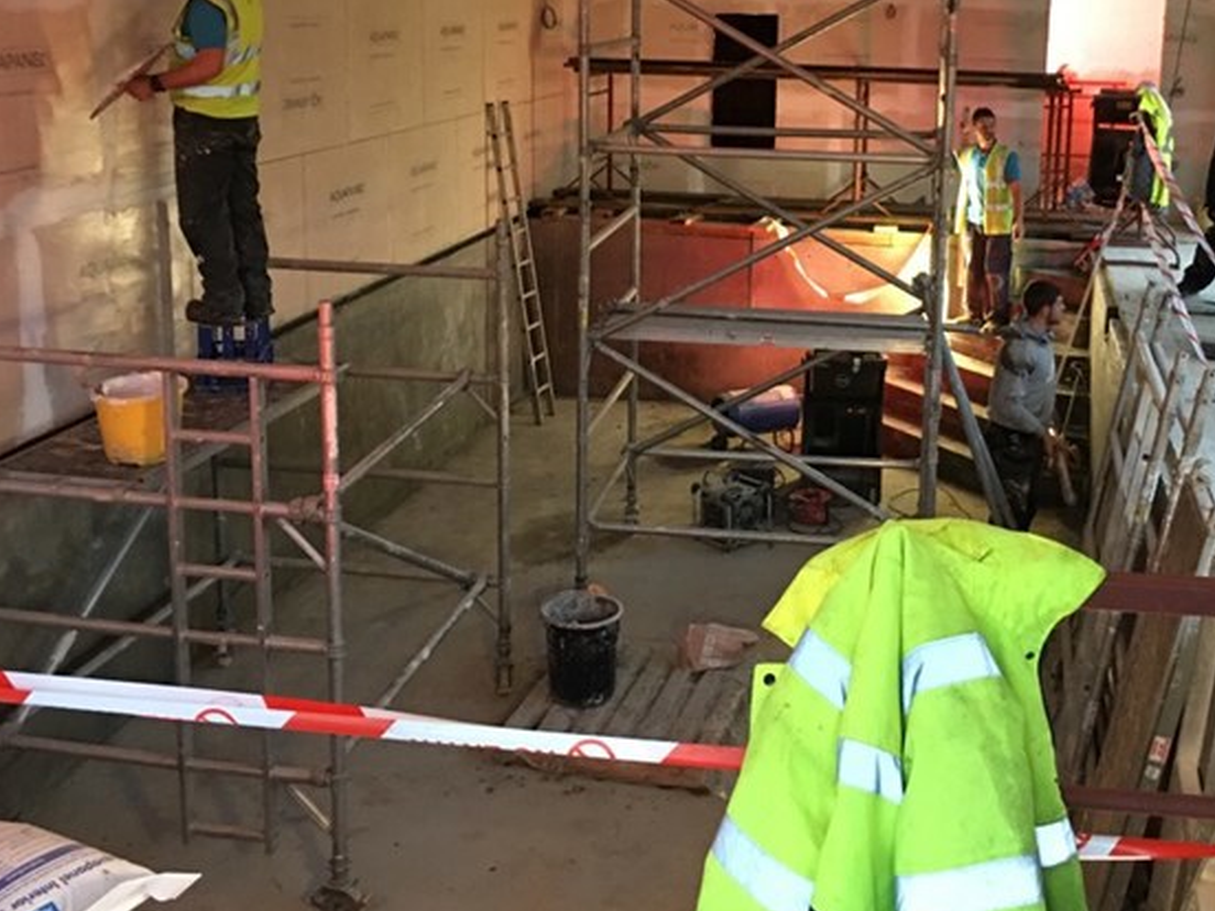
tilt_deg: -10.9
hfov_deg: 44.5
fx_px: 1474
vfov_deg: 33.9
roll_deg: -0.8
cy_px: 268
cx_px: 740
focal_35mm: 42
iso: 125
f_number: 2.2
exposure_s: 1/8
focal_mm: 4.15
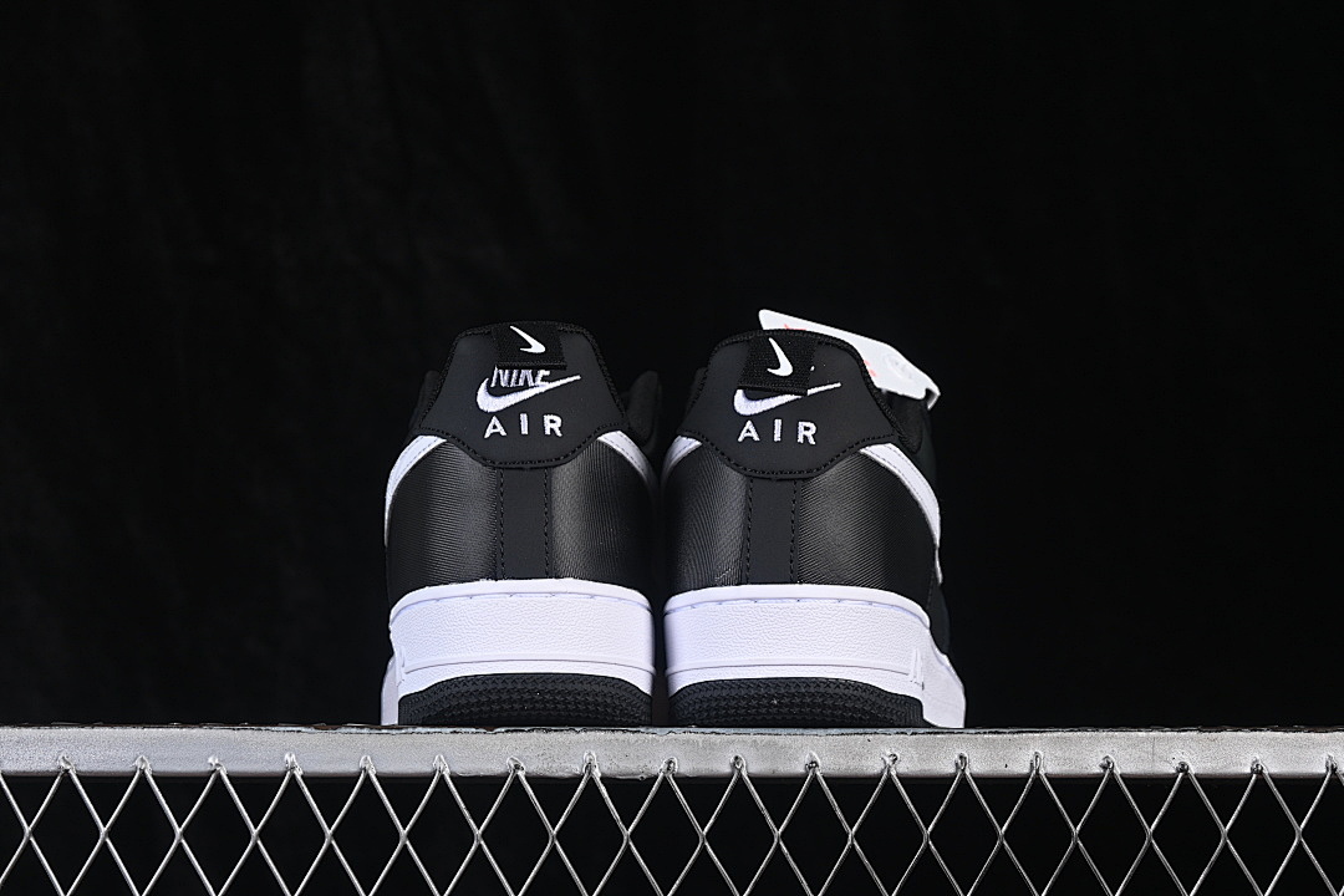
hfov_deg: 27.0
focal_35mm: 75
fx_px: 2800
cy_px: 448
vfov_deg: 18.2
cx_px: 672
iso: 160
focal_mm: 50
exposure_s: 1/60
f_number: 6.3
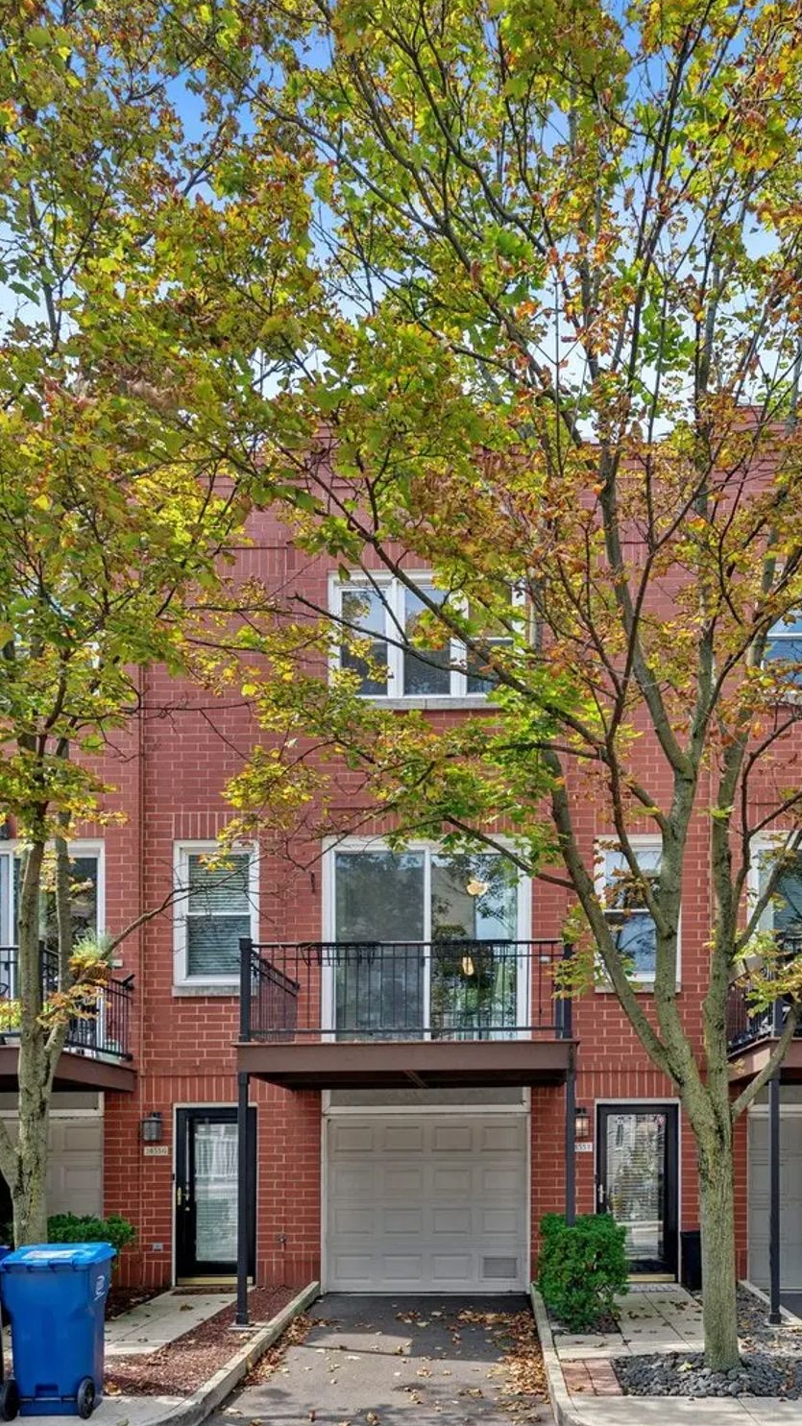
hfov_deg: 44.1
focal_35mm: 26
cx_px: 484
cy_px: 713
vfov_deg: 71.9
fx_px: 983
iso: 125
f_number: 8
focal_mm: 24
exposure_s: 1/200
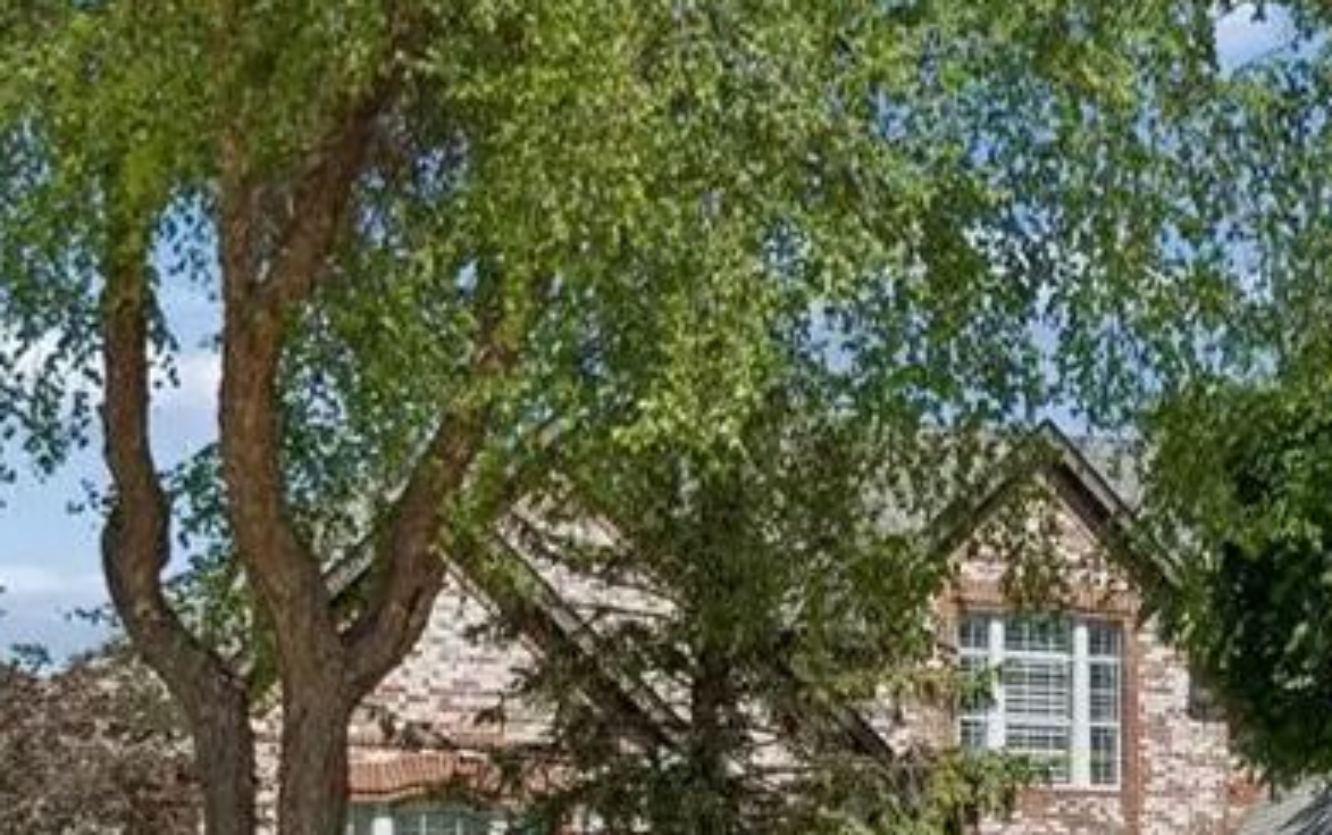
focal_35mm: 72
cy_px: 1082
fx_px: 2616
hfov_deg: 27.5
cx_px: 1216
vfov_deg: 17.1
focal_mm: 18
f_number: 5.6
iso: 250
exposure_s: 1/2000
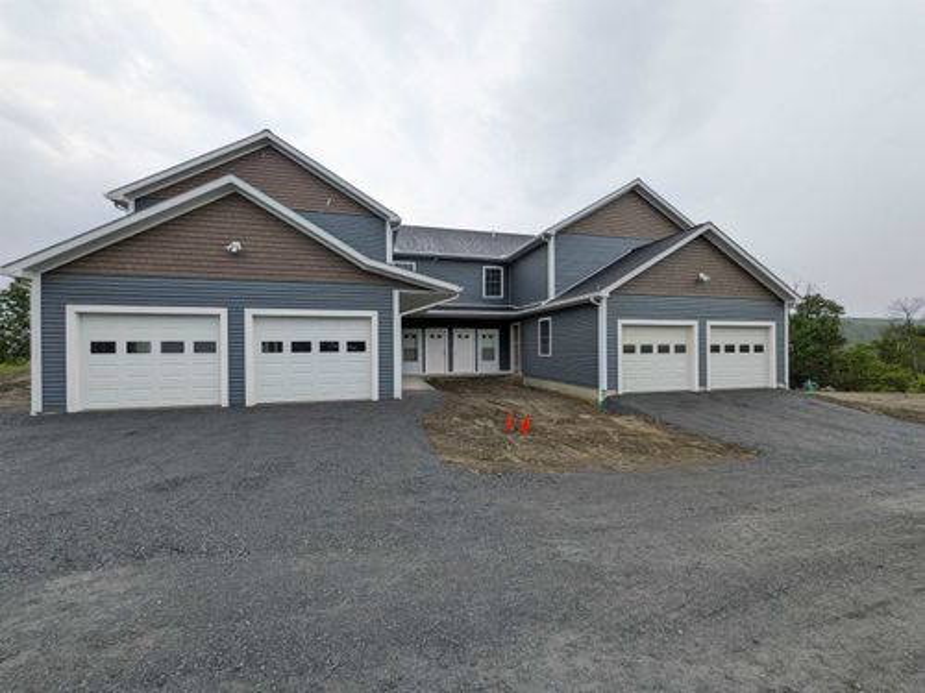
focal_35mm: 14
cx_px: 462
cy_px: 346
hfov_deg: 102.1
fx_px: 374
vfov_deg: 85.7
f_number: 2.2
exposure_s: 1/935
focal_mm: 1.83
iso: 59
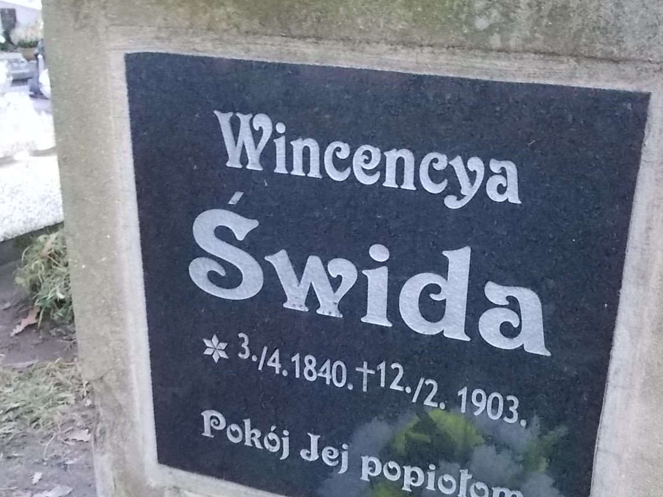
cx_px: 420
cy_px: 247
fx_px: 709
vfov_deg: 38.7
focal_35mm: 37
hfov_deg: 49.6
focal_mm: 4.6
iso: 400
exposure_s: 1/80
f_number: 3.2
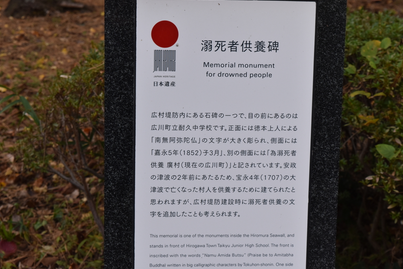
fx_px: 828
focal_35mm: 74
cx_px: 205
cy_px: 135
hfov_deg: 27.4
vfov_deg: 18.4
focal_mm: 48
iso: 400
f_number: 8
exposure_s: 1/250
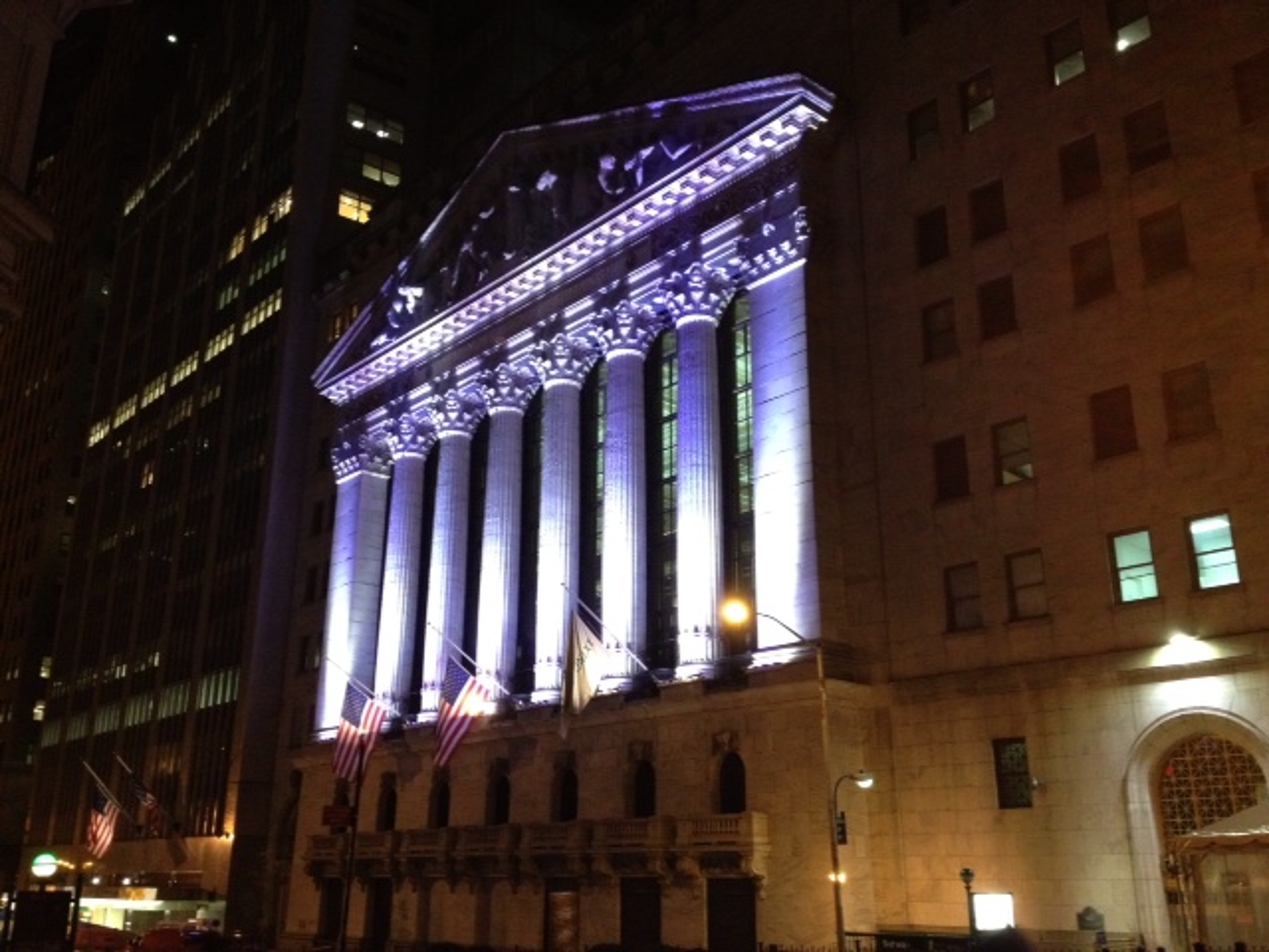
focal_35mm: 35
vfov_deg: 40.7
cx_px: 634
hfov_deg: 52.6
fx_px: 1283
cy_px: 476
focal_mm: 4.28
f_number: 2.4
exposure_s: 1/17
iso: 400
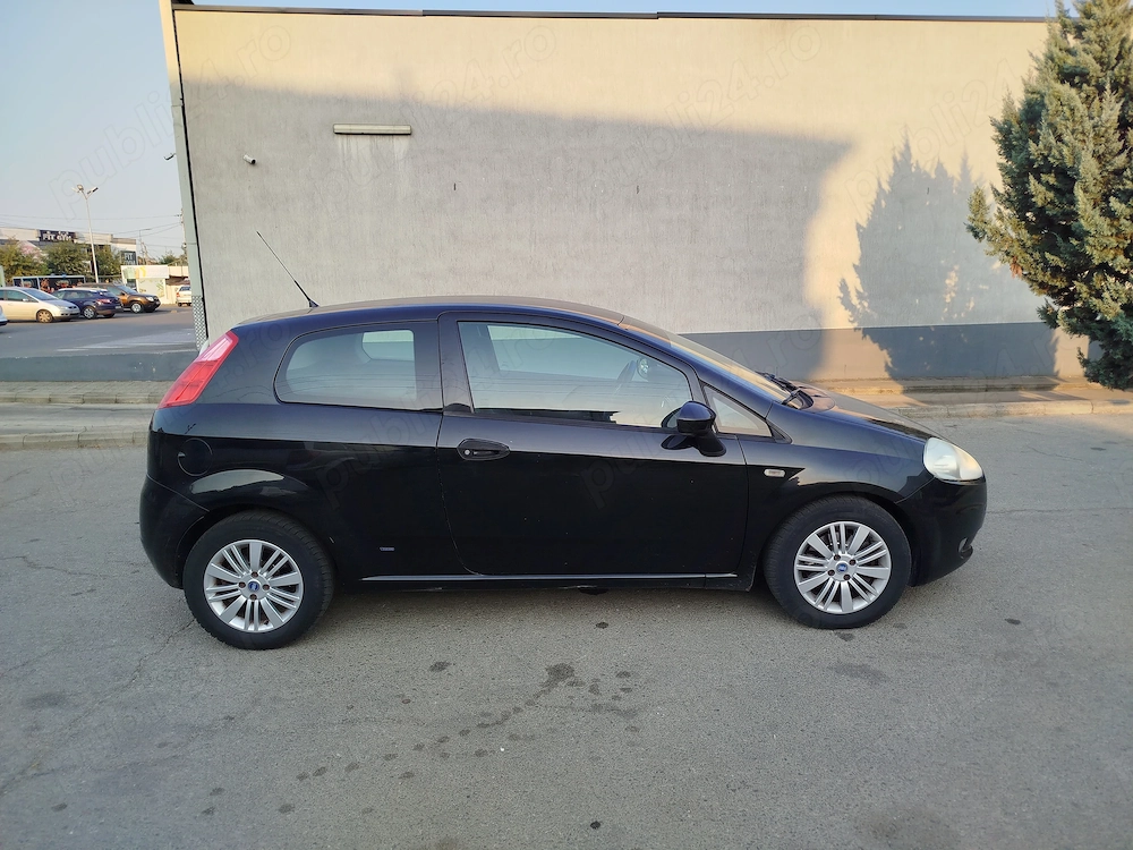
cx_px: 566
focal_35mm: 24
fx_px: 786
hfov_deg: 71.6
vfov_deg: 56.8
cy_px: 425
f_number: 1.7
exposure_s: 1/407
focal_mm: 5.31
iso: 50
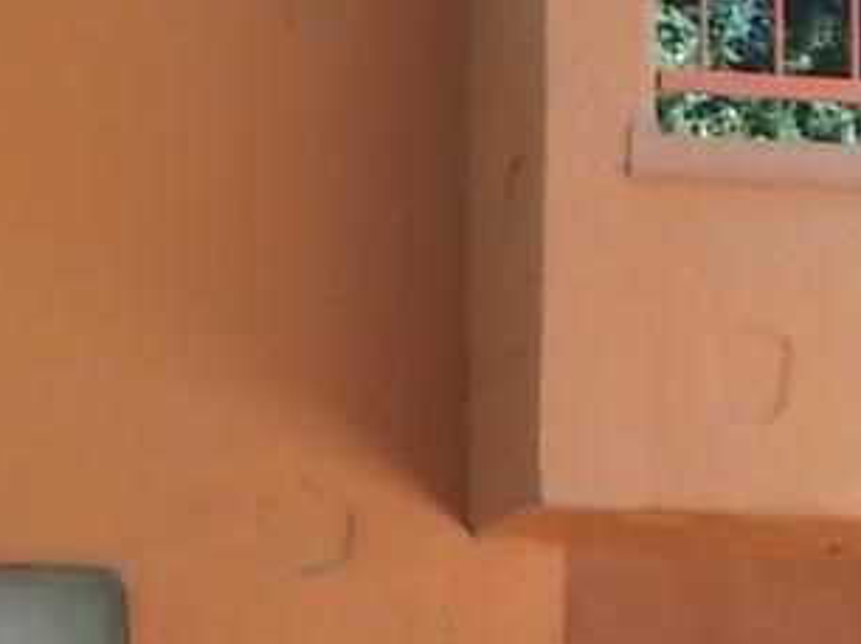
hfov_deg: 14.5
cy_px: 627
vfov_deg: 10.8
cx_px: 391
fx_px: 3380
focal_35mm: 136
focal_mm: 4.6
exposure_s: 1/30
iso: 80
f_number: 3.2
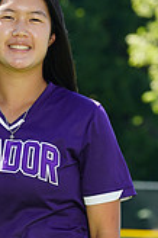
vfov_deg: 3.0
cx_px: -35
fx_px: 4479
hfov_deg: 2.0
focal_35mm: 679
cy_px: 299
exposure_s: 1/200
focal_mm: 192
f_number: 9
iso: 200
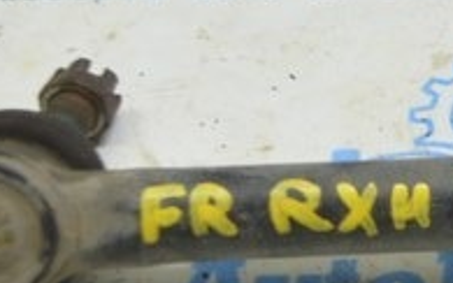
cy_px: -1
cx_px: 915
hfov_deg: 9.7
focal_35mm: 201
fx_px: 2478
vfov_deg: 6.5
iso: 400
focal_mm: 25
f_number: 5.6
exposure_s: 1/20
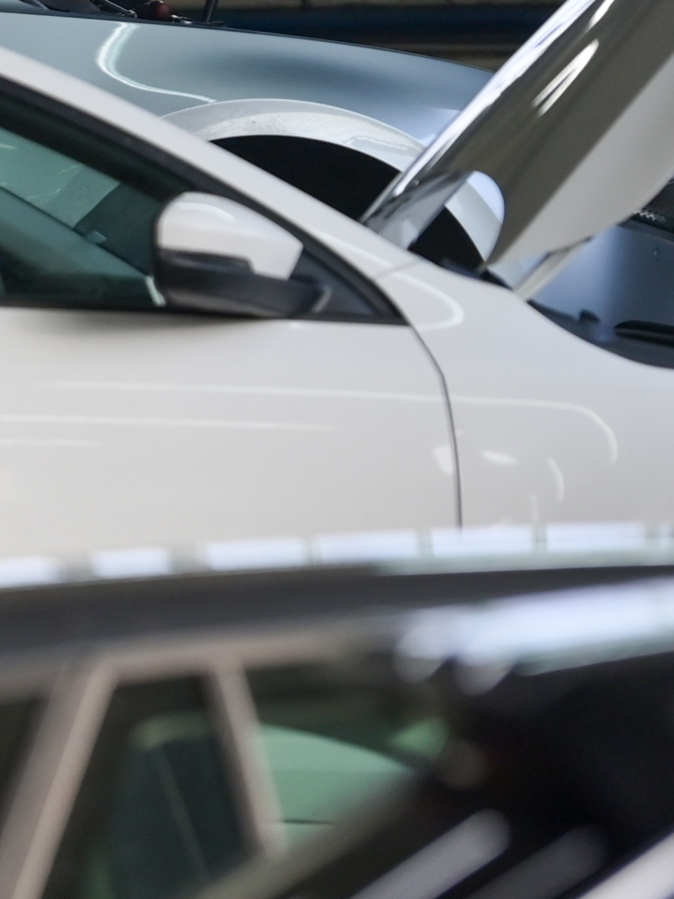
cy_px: 363
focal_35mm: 552
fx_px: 14335
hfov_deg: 2.7
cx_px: -334
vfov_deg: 3.6
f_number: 2.8
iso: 640
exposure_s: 1/1000
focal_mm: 140
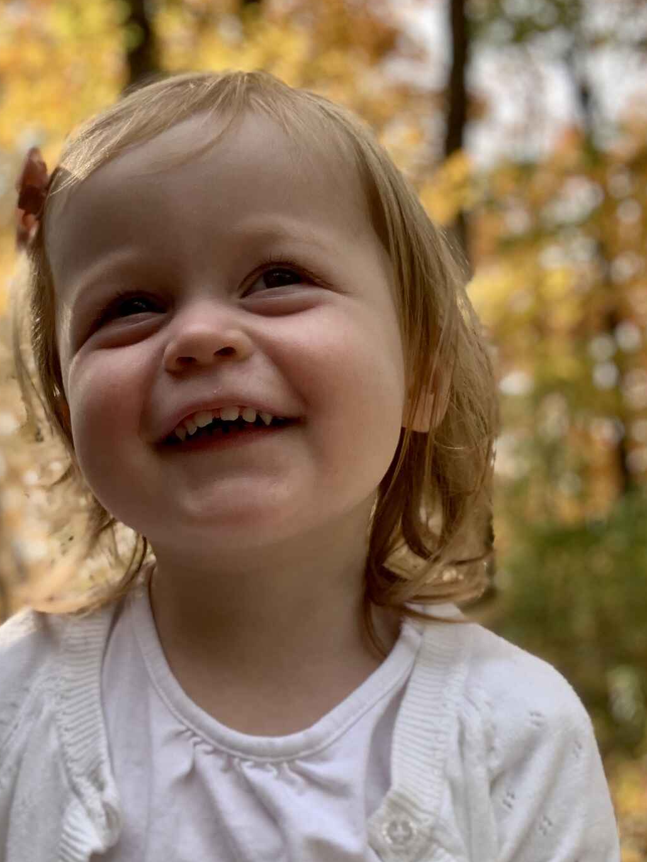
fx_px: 1371
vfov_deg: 34.7
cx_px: 204
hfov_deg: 26.4
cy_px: 553
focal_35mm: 55
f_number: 2.2
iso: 16
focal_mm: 2.87
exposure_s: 1/179
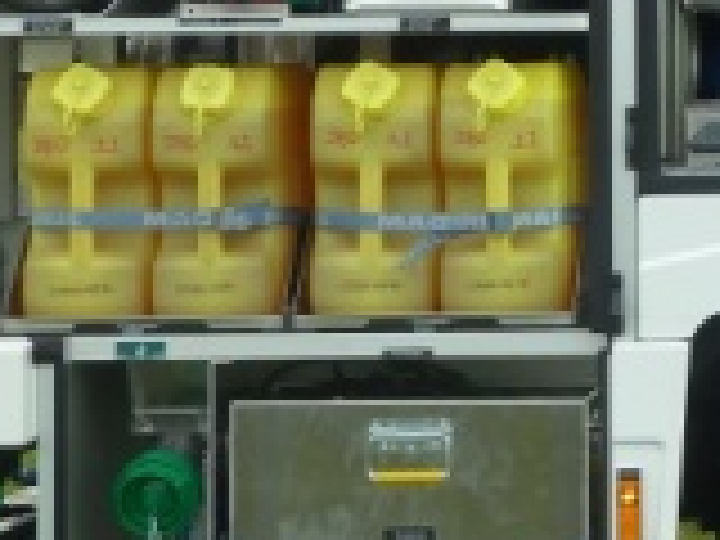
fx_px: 3203
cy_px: -18
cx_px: 1078
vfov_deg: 9.6
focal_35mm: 154
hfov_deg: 12.2
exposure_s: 1/80
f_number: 3.6
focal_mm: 6.1
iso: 80
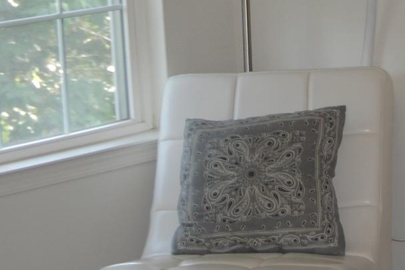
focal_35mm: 172
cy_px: -151
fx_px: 1934
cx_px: 310
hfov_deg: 11.9
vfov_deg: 7.8
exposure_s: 1/60
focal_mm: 34
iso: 400
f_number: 4.5
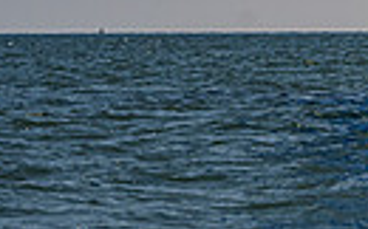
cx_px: 801
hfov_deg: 4.2
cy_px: -315
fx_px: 4990
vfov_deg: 2.6
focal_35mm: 498
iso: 400
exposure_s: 1/3200
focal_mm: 105
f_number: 8
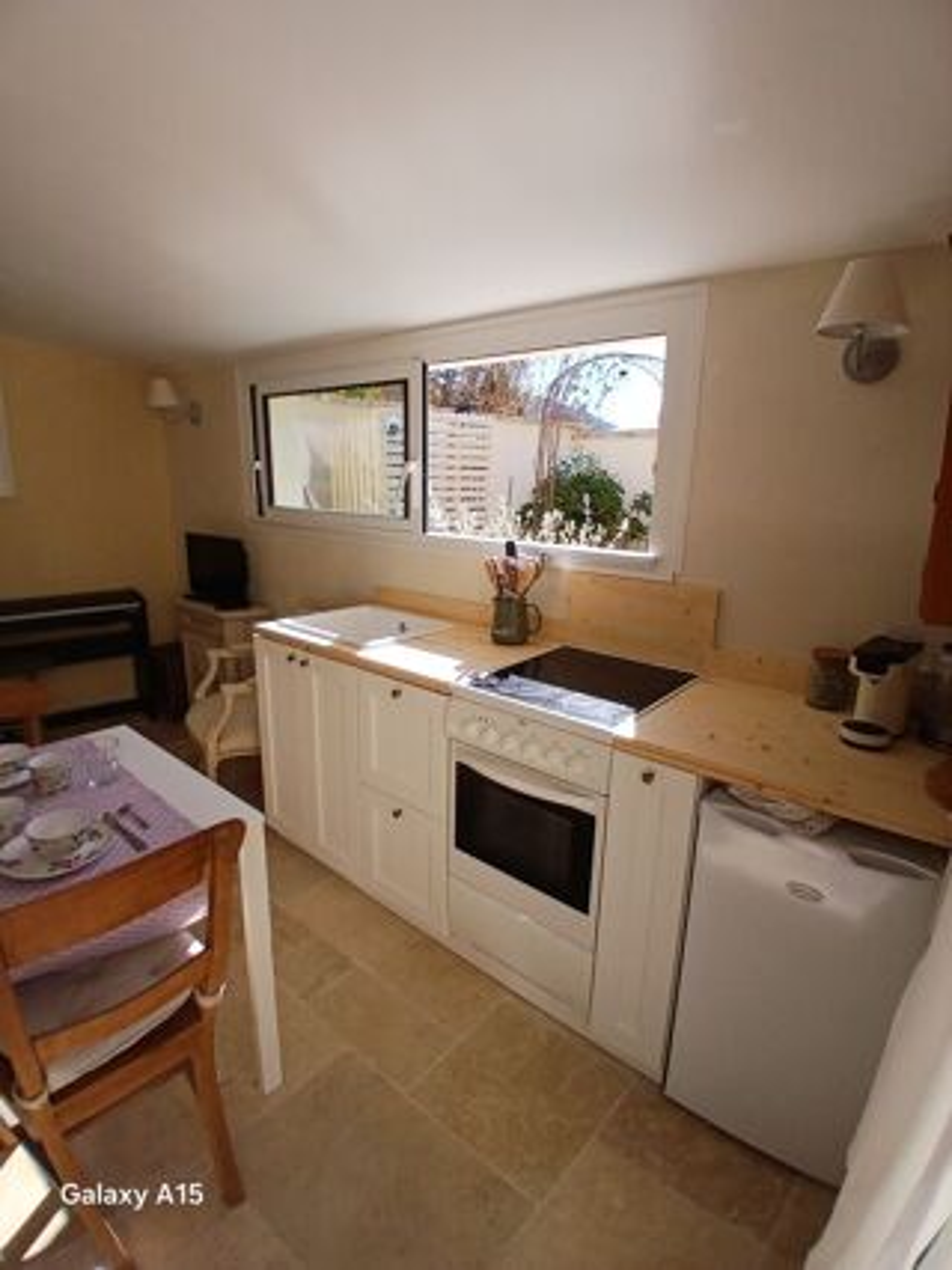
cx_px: 476
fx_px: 624
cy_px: 635
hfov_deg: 74.7
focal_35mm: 17
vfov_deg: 91.0
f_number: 2.2
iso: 50
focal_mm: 1.4
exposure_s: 1/291
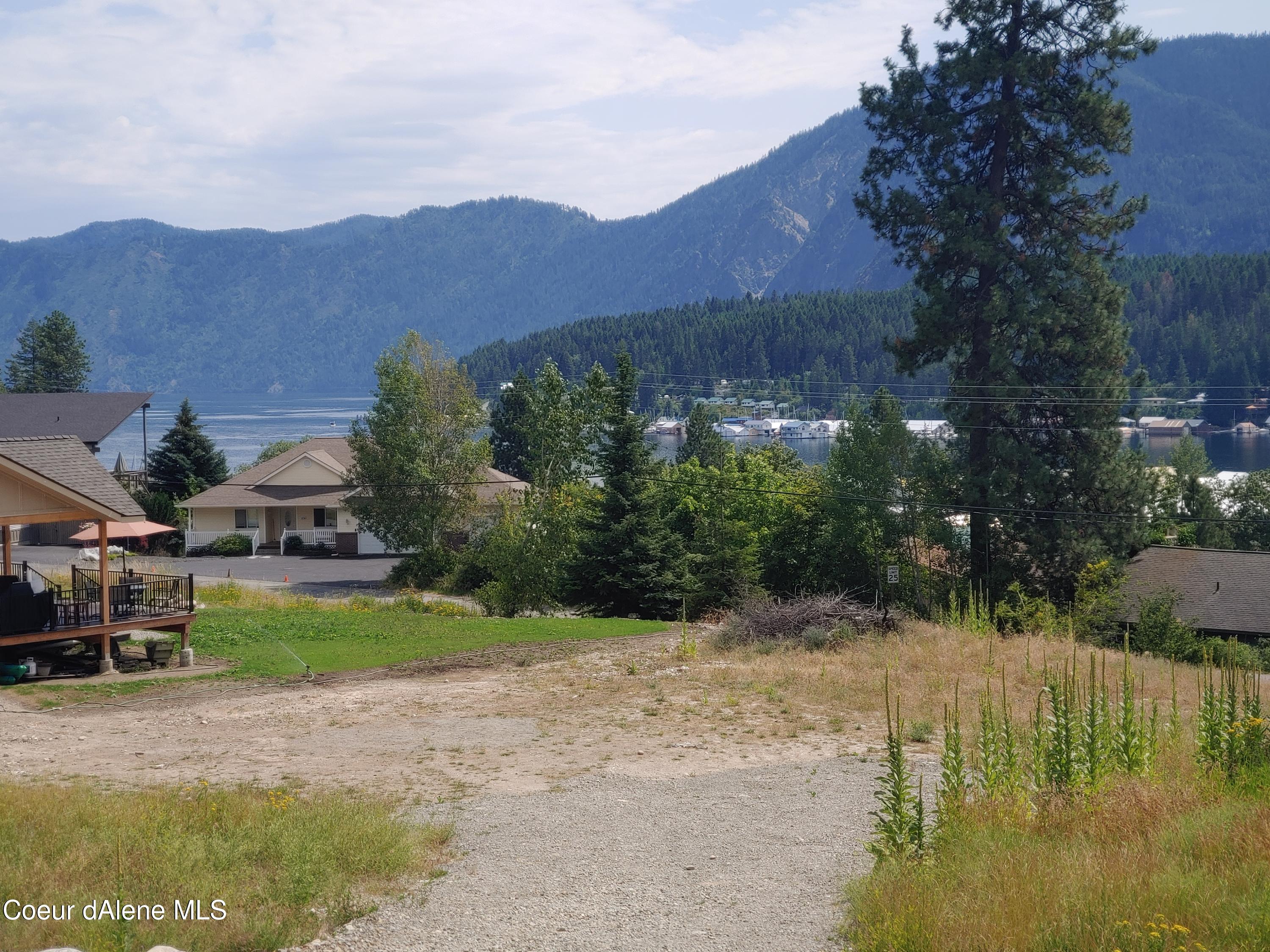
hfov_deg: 36.8
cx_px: 635
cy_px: 476
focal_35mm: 52
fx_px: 1908
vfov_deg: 28.0
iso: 50
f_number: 2.4
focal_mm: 5.88
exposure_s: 1/714
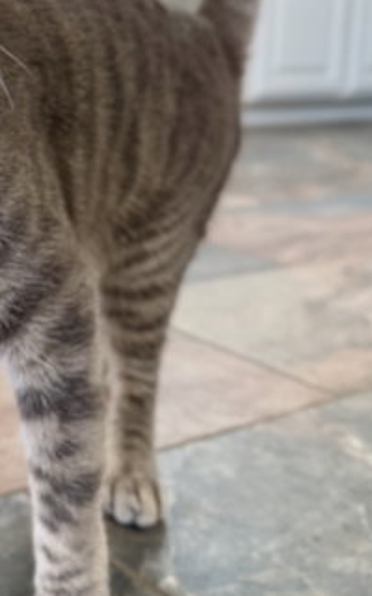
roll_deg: -0.7
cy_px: 198
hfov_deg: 22.9
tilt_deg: -10.4
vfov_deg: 37.8
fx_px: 860
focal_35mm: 53
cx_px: -45
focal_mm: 6.76
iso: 200
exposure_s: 1/112
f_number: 1.78
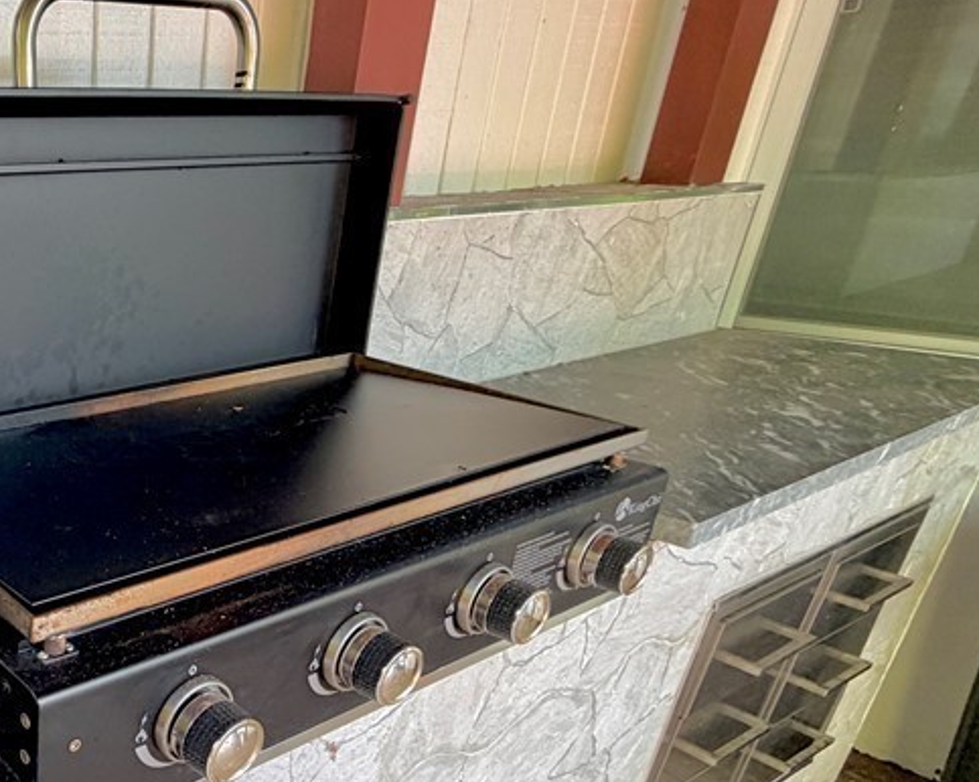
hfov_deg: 48.0
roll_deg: +2.0
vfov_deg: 49.3
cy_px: 506
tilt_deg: -23.4
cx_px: -34
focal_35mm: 29
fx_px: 840
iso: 200
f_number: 2.2
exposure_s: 1/121
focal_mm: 2.22
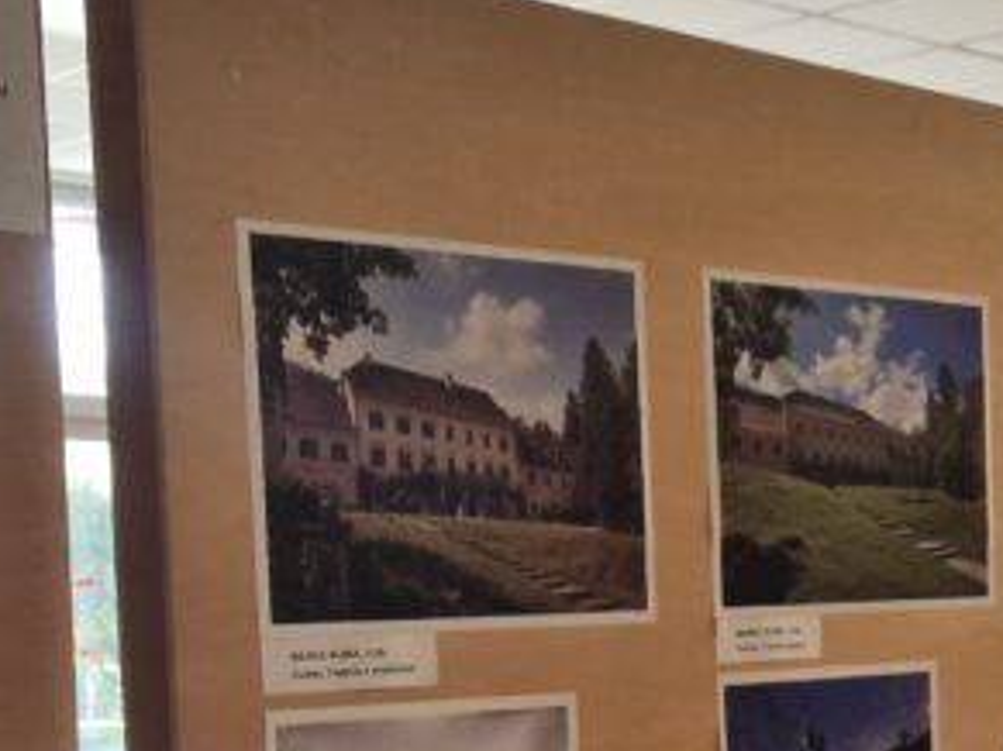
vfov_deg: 17.6
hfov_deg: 23.7
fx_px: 2346
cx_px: 824
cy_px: 816
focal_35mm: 81
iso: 125
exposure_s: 1/180
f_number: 1.8
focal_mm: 5.4
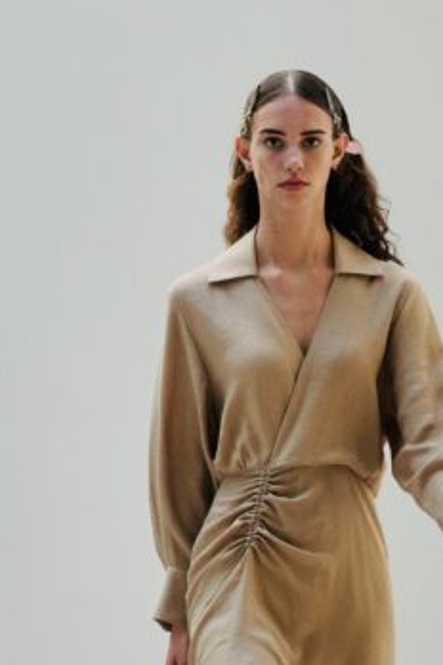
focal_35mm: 397
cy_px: 440
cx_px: 494
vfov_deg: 5.2
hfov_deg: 3.5
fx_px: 7327
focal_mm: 135
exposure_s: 1/500
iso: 1250
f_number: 3.5
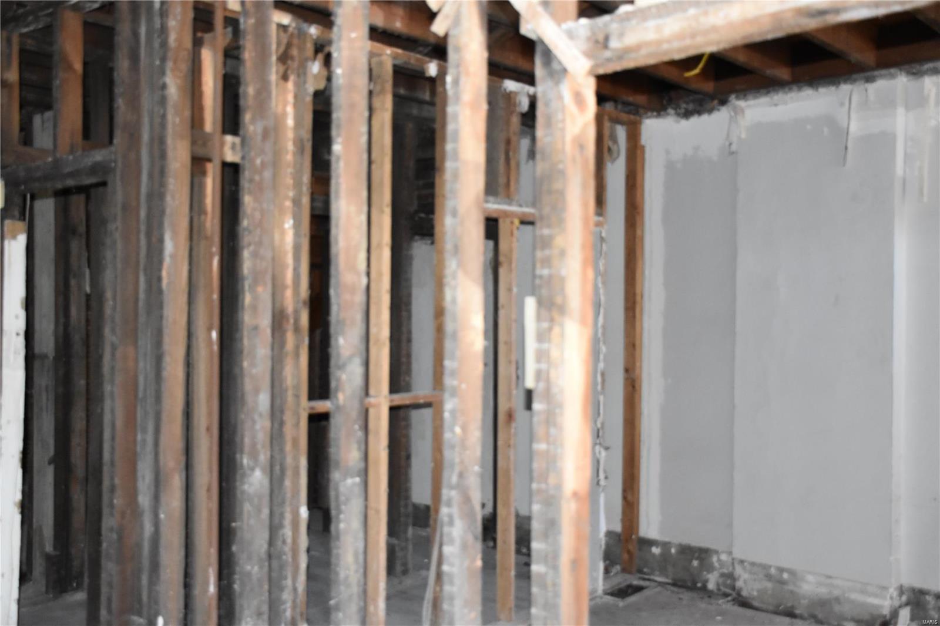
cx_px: 470
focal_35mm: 36
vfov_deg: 36.9
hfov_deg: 53.1
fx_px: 940
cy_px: 313
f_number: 3.8
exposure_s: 1/60
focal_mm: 24
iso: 2800
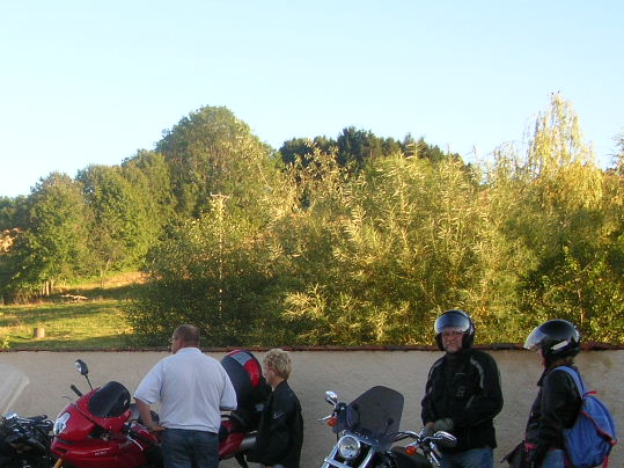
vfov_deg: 19.2
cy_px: 364
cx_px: 83
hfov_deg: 25.0
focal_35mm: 76
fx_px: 1370
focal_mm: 6.6
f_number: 3
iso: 50
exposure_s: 1/188
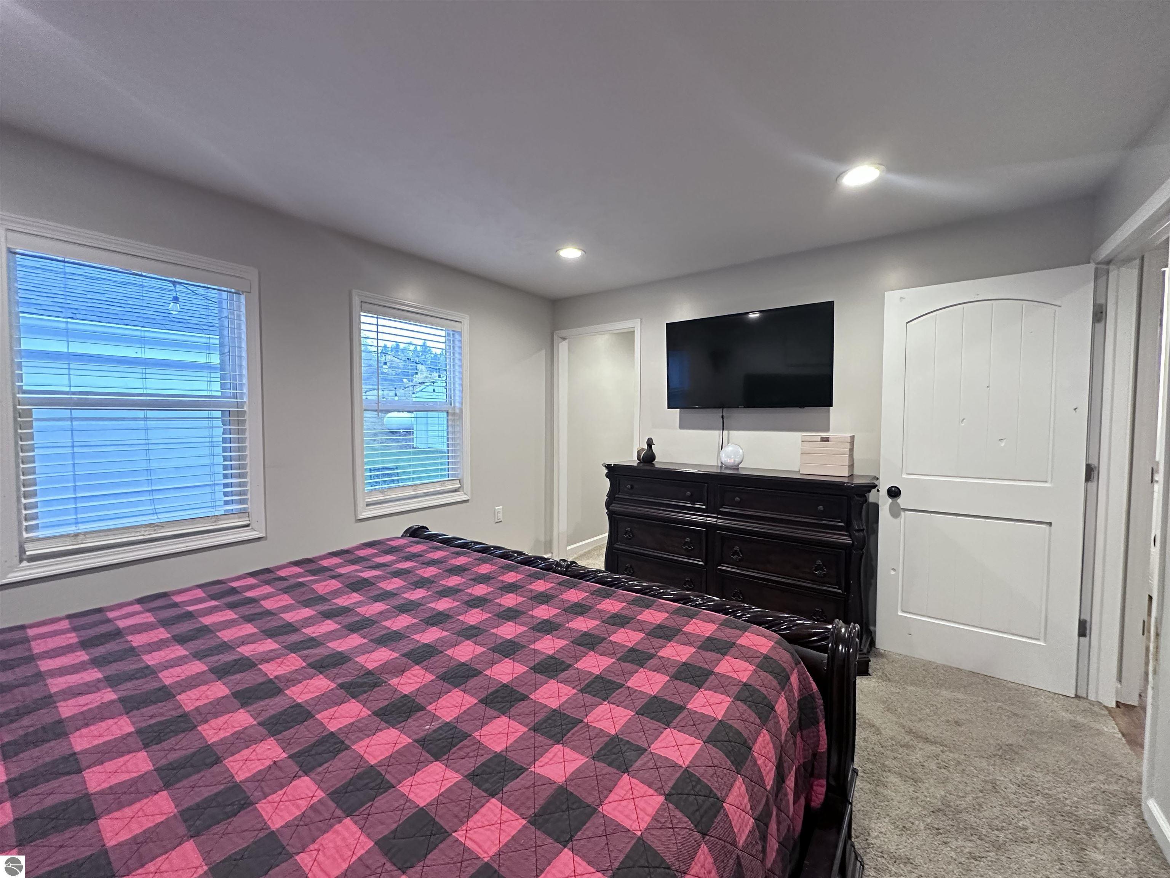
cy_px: 439
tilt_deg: -2.3
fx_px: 473
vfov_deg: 85.7
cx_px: 585
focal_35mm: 14
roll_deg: -0.3
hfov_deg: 102.1
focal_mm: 2.22
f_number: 2.2
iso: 1000
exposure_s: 1/60
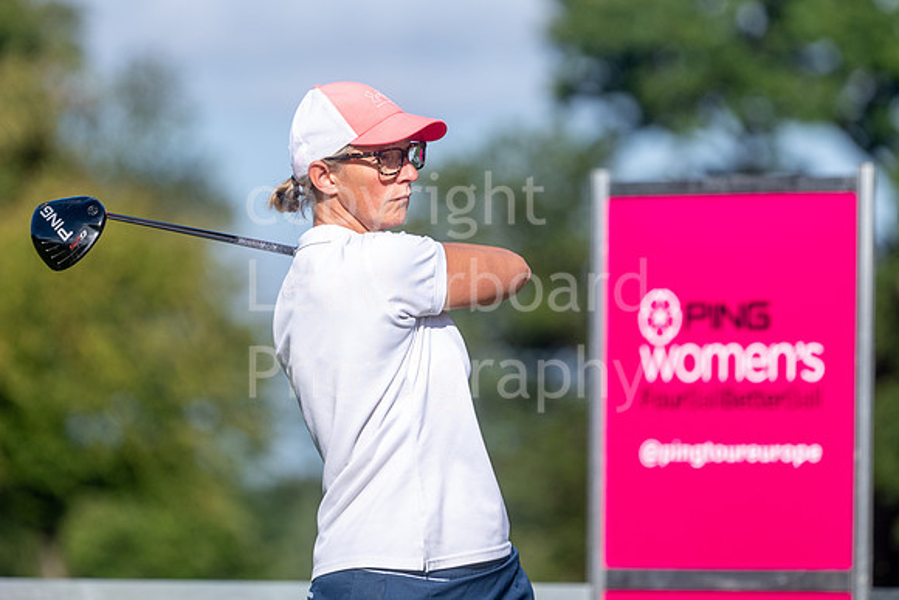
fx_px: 8721
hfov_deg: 5.9
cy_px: 251
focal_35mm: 349
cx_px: 479
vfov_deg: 3.9
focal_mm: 300
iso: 500
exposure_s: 1/4000
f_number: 5
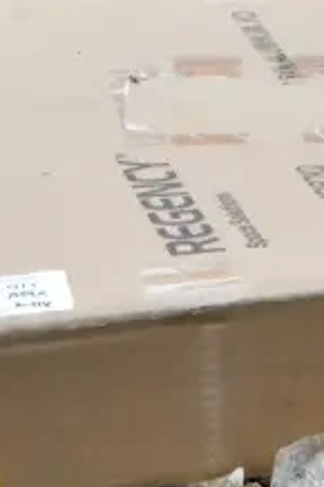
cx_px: 532
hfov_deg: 9.9
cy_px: 823
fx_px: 1786
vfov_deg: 14.1
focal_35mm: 132
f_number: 18
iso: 6400
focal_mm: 21
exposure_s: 1/1250
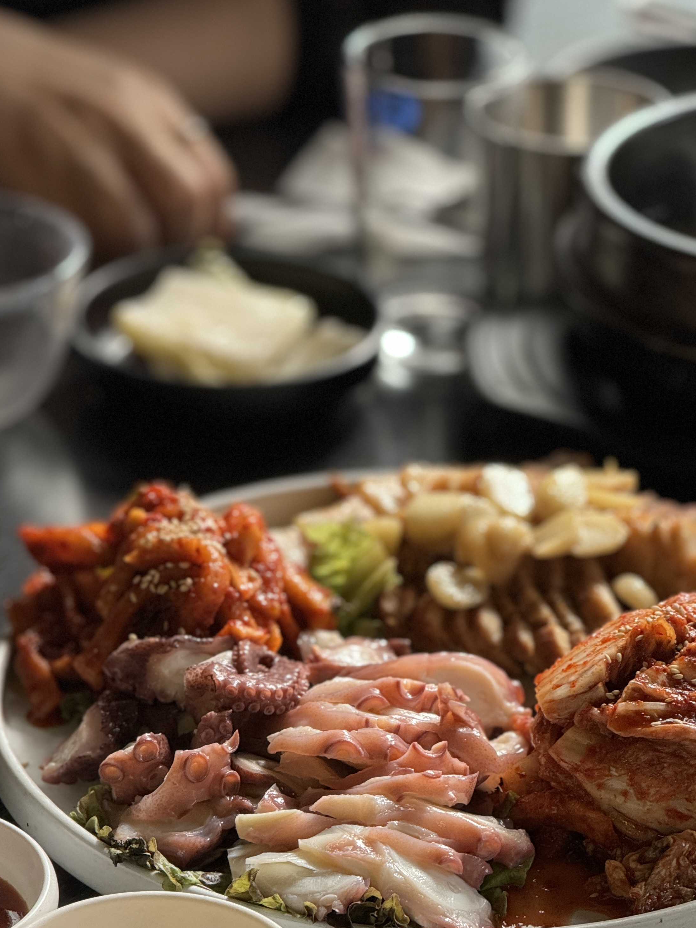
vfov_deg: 12.0
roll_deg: -2.1
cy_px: 622
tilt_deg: -27.9
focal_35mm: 165
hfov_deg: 9.0
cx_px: 416
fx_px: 4423
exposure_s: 1/60
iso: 250
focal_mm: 15.66
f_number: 2.8
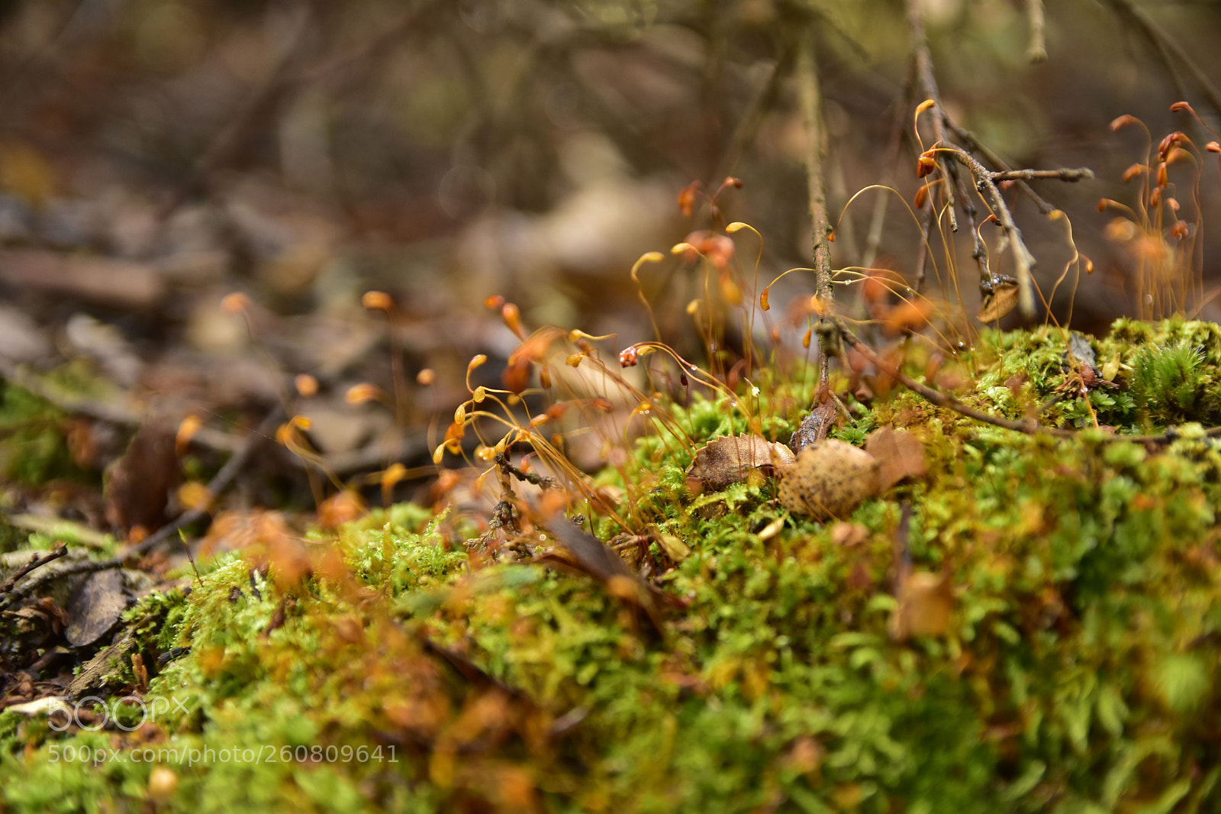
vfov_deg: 18.2
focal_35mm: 75
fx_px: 2543
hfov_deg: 27.0
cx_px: 610
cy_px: 407
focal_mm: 50
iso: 400
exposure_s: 1/60
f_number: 2.8
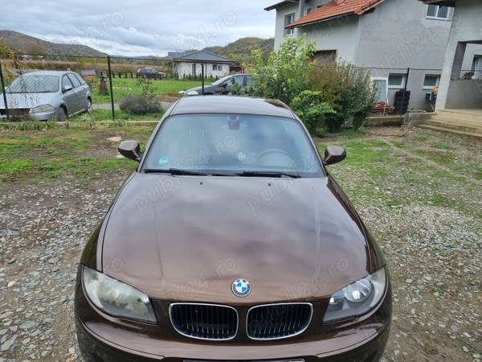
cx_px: 241
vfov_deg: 53.1
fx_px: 362
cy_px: 181
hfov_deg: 67.3
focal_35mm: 26
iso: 50
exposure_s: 1/954
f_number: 1.8
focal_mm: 5.4
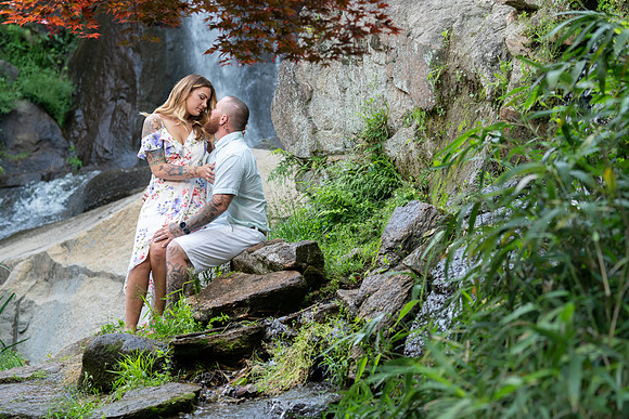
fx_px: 1543
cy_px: 220
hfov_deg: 23.0
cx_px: 329
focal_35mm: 88
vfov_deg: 15.5
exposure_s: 1/200
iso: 800
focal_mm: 81
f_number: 3.5
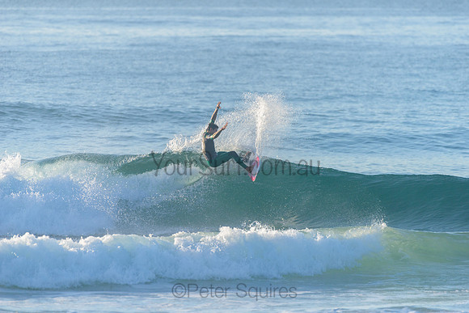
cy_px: 156
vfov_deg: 2.8
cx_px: 234
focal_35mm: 500
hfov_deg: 4.1
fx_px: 6516
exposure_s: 1/2000
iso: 360
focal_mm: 500
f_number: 5.6
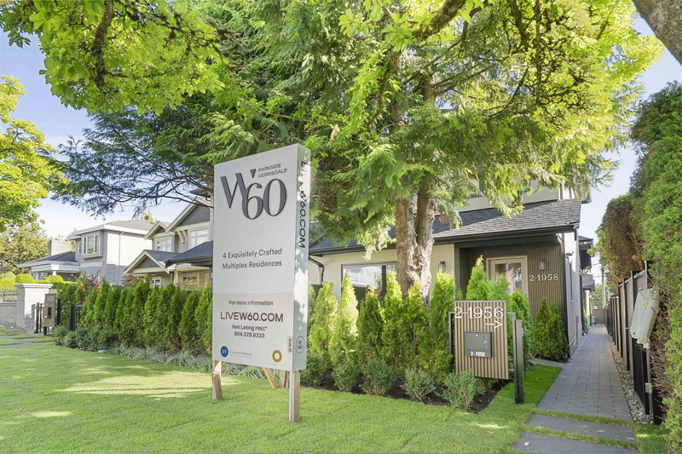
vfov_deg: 64.5
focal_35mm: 19
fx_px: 360
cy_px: 227
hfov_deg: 86.9
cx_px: 341
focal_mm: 19
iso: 800
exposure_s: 1/30
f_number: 10
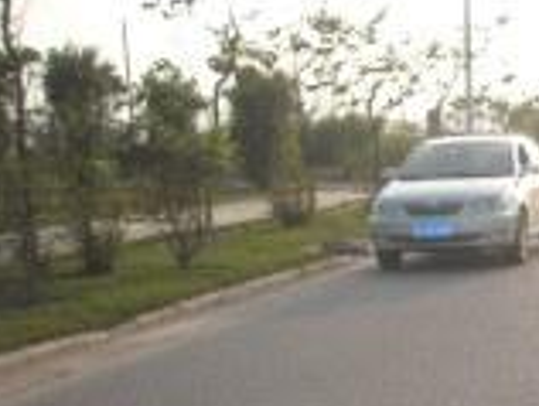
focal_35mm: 99
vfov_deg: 14.3
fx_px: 1544
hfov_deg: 18.2
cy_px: 542
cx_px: 737
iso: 64
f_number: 5.6
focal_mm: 5.7
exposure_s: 1/161
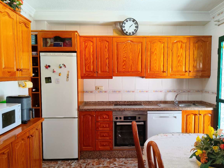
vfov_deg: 45.4
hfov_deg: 58.3
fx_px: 201
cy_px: 91
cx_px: 121
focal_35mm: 31
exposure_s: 1/100
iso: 127
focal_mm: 5.24
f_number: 1.7
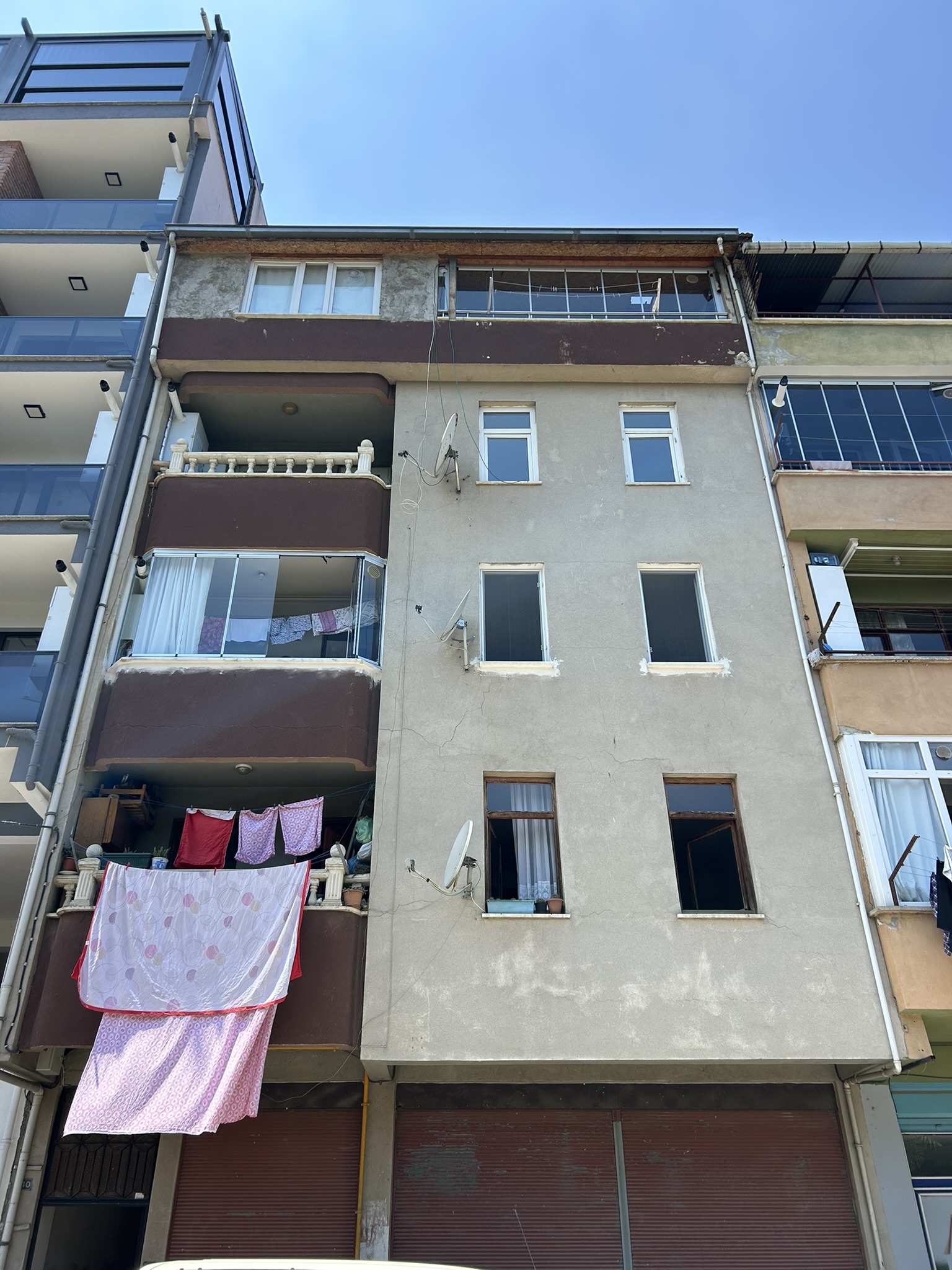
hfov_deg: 53.1
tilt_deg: +32.8
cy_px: 635
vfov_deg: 67.3
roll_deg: -0.4
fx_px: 953
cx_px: 476
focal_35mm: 26
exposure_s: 1/2632
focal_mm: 5.7
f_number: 1.5
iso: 50
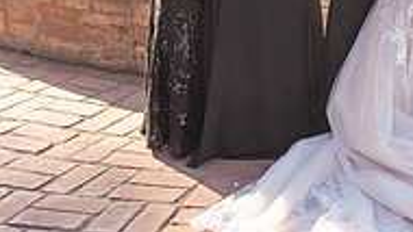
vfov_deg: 10.5
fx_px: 1216
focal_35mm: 111
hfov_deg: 18.5
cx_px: 468
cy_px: -142
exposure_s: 1/250
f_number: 5.6
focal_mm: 32
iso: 200
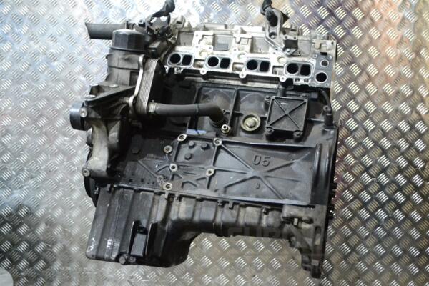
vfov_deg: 28.1
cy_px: 143
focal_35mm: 48
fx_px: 572
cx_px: 214
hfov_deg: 41.1
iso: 2800
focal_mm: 32
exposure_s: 1/30
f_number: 4.8
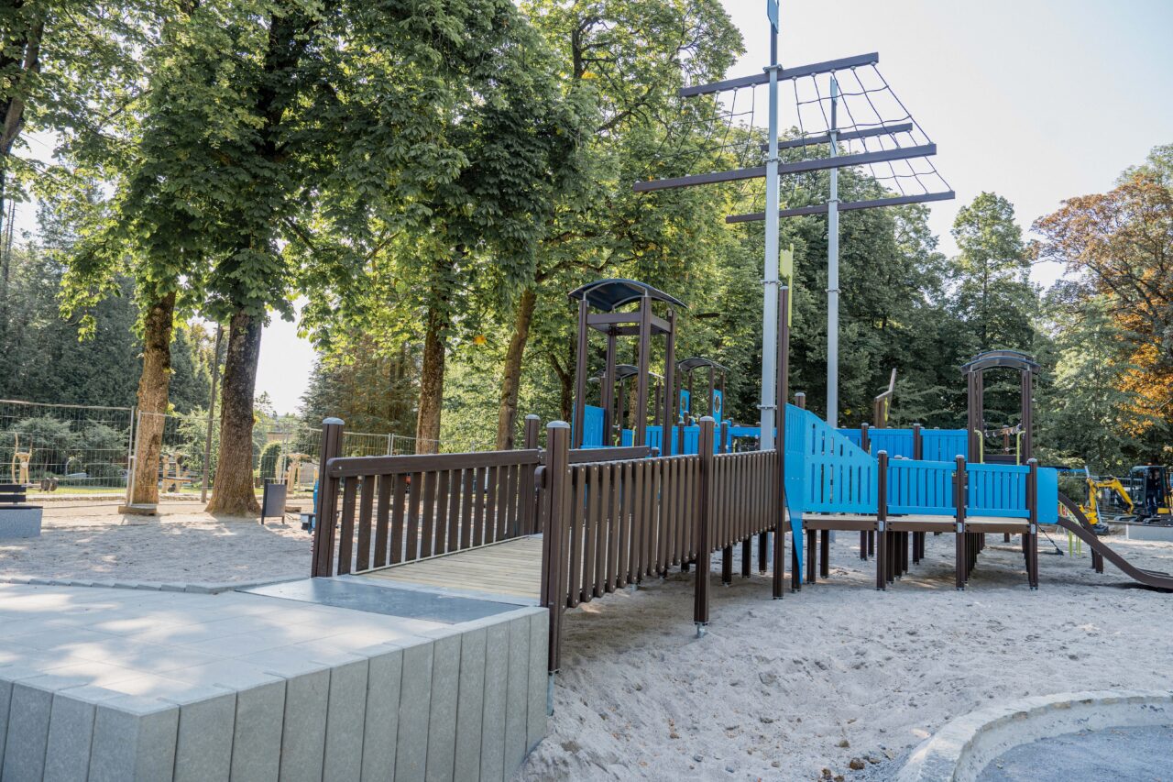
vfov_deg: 51.3
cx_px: 586
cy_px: 391
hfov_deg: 71.5
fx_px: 814
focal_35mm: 25
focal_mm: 25
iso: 100
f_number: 4.5
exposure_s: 1/125
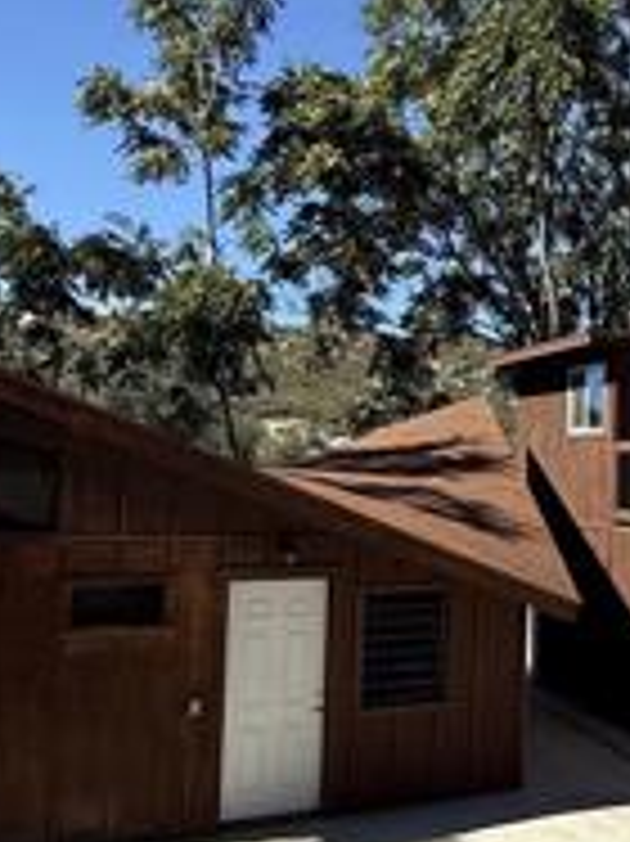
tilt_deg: +3.6
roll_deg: -1.2
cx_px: 576
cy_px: 423
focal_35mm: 48
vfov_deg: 39.7
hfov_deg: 28.9
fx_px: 1166
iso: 50
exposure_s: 1/1285
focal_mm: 2.22
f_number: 2.2
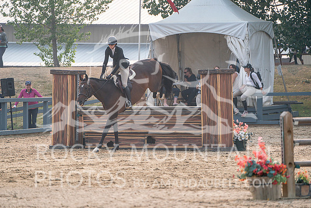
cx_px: 156
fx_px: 3456
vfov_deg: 3.4
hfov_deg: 5.2
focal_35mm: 400
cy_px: 104
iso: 500
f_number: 5.6
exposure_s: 1/1000
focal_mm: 400
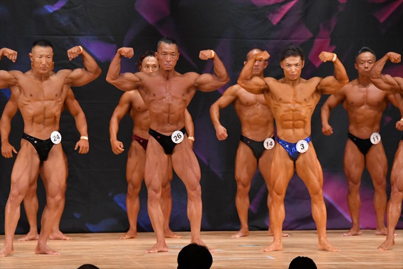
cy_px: 134
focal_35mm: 270
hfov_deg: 7.6
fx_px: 3021
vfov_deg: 5.1
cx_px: 202
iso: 5000
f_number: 5.6
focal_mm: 180
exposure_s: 1/400
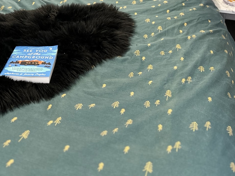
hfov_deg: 36.2
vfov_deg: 26.3
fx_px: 353
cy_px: -6
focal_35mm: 52
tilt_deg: -21.4
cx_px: 66
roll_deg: -0.2
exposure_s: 1/60
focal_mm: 6.86
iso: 250
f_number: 1.78
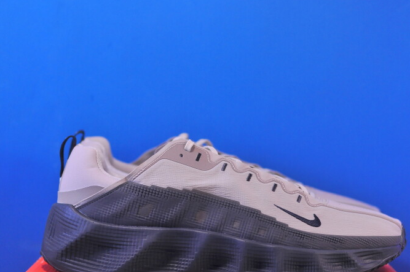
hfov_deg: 22.6
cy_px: 146
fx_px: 1024
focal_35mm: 90
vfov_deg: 15.2
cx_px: 215
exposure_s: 1/320
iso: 250
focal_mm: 50
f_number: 2.5
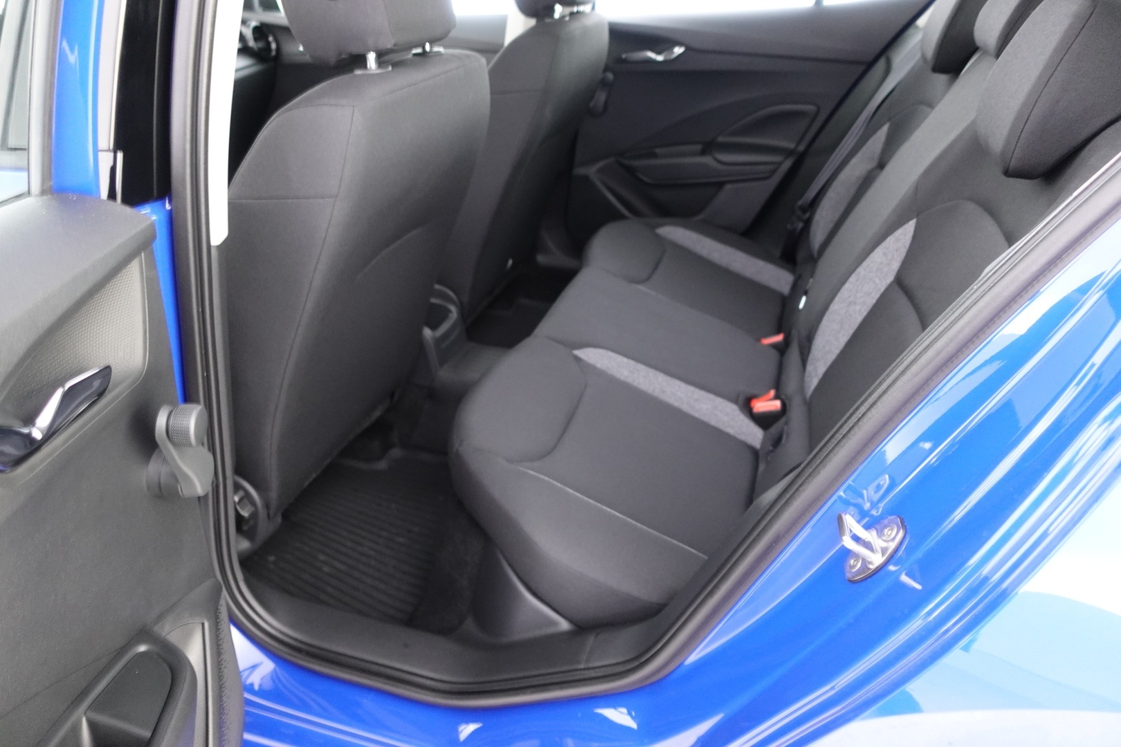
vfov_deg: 53.1
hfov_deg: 73.7
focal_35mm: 24
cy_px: 374
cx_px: 560
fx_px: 747
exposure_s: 1/8
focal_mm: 9.4
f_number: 1.8
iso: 1000
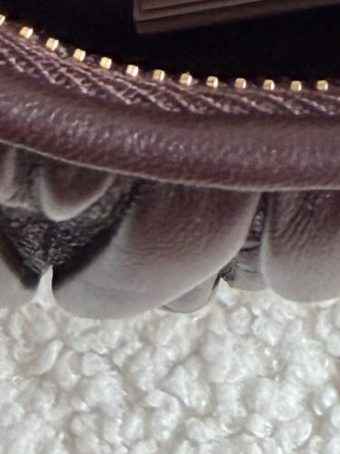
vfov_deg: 14.4
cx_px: 361
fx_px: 1598
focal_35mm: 122
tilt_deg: -61.2
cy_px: -334
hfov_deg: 12.0
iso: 200
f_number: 2.2
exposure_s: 1/121
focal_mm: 2.22
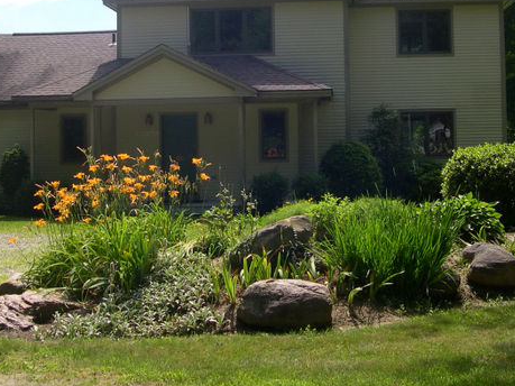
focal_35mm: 58
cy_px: 116
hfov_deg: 33.2
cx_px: 252
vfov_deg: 25.0
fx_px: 863
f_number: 7.6
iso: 100
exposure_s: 1/117
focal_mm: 8
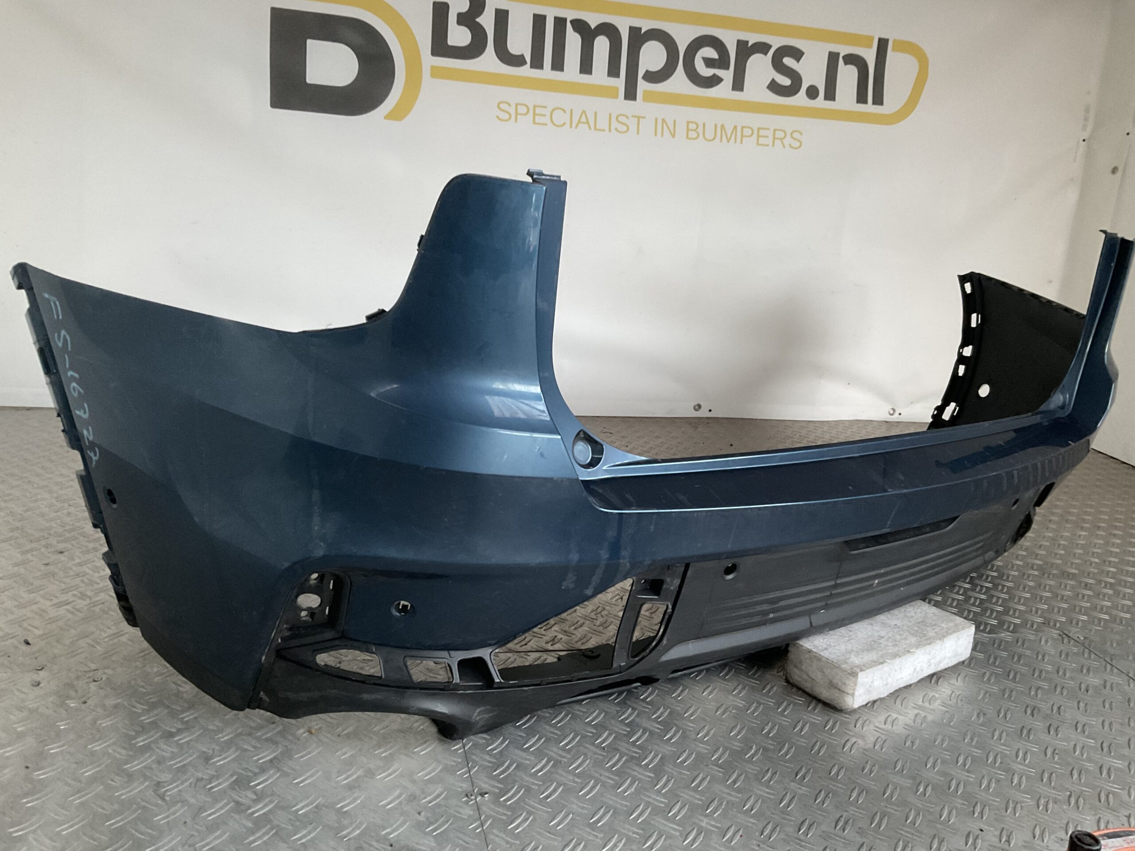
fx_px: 951
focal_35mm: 29
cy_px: 426
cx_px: 568
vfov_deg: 48.2
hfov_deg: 61.7
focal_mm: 3
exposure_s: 1/33
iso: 200
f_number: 1.8
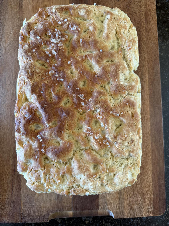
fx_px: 156
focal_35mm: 24
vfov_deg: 71.6
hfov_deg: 56.8
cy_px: 113
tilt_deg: -84.7
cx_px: 84
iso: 160
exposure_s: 1/60
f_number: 1.78
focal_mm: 6.76
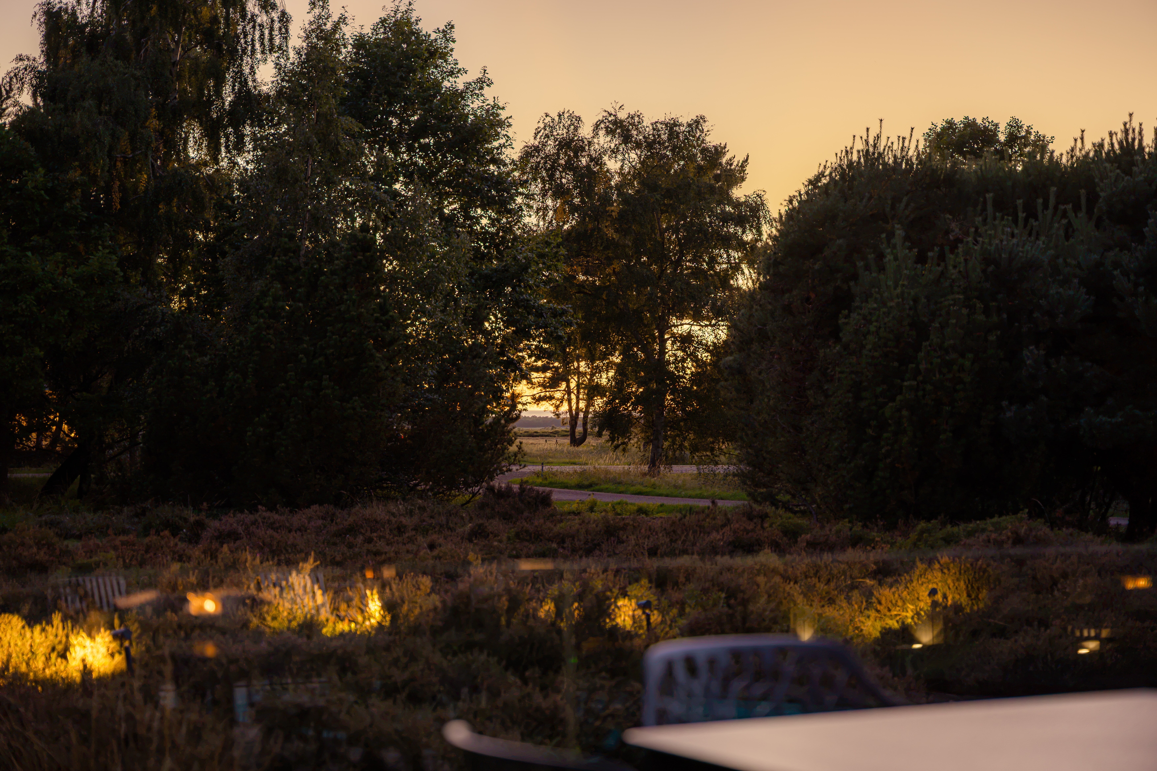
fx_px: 2250
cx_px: 578
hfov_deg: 28.8
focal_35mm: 70
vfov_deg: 19.5
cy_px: 386
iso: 160
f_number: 2.8
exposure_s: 1/25
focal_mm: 70
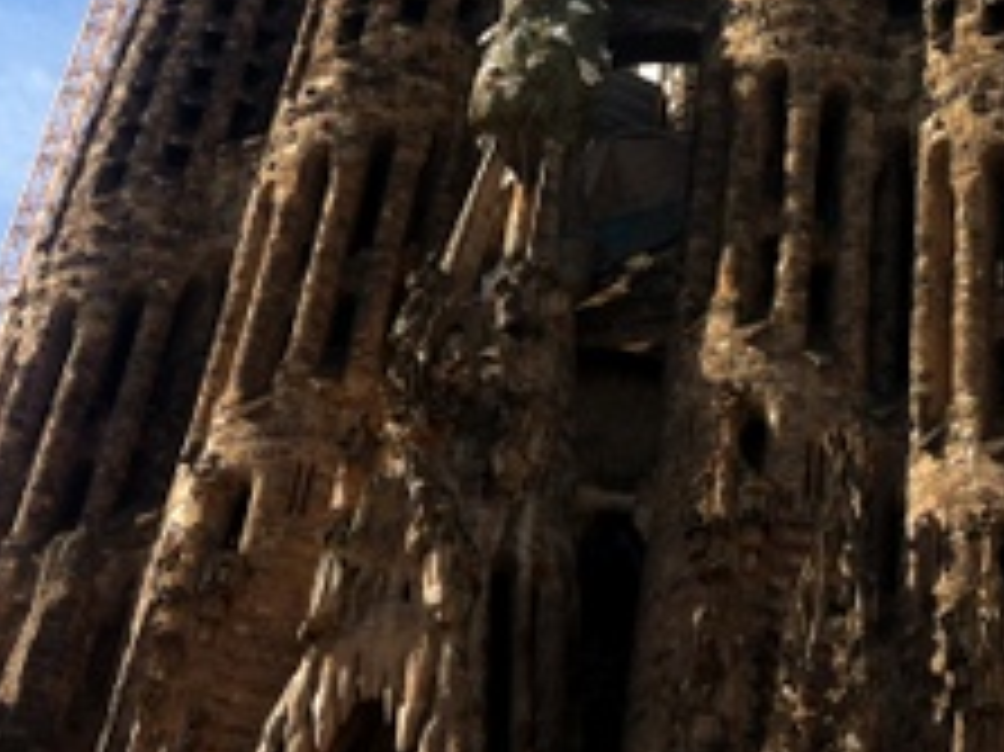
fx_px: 2725
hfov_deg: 20.7
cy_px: -142
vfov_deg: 15.2
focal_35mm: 94
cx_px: 756
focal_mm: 3.85
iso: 80
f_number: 2.8
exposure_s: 1/887
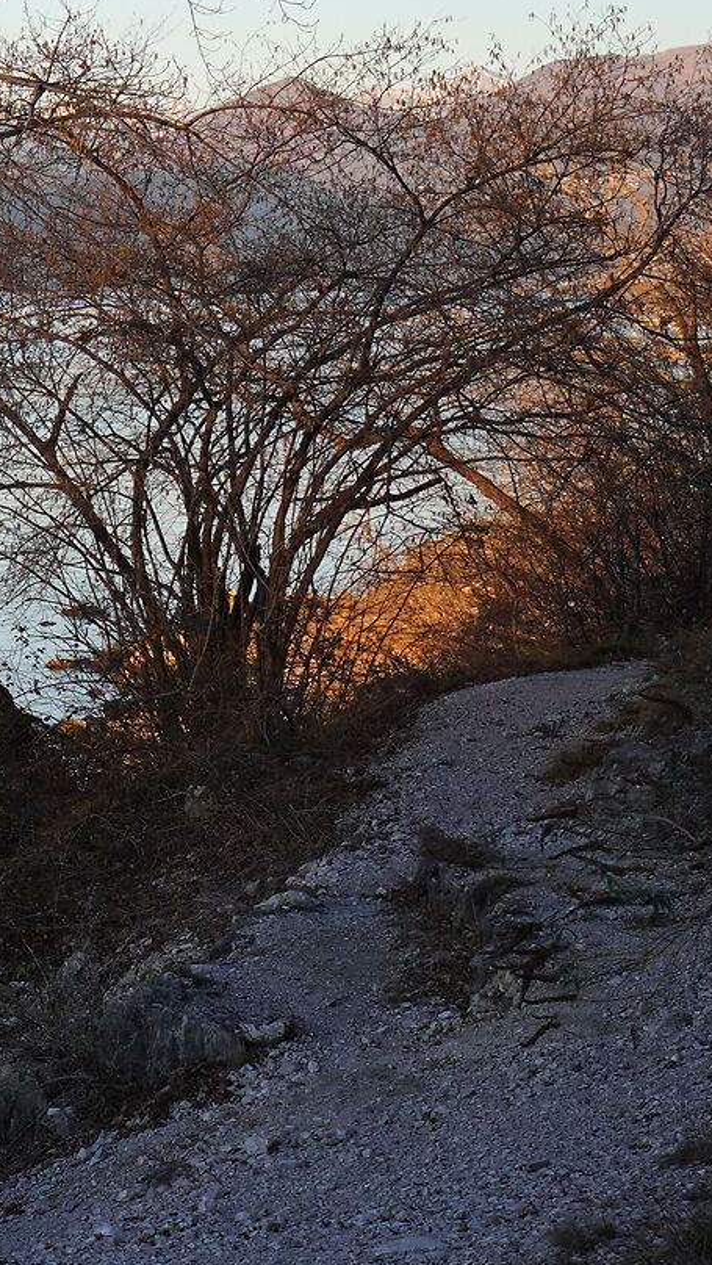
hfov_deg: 9.4
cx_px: -1131
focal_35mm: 112
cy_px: 265
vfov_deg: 18.9
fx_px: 3756
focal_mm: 24
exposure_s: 1/200
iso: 100
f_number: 4.5
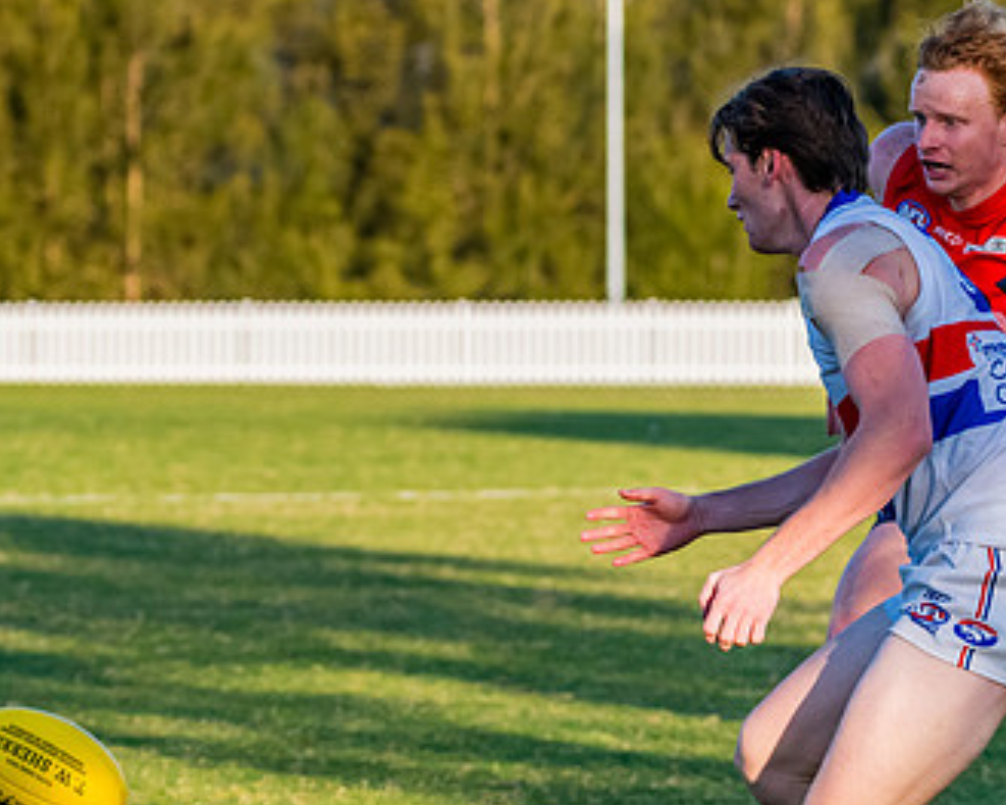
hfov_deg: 4.7
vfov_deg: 3.8
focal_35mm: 412
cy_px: 552
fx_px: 12263
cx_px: 925
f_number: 7.1
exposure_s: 1/1600
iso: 800
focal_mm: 170
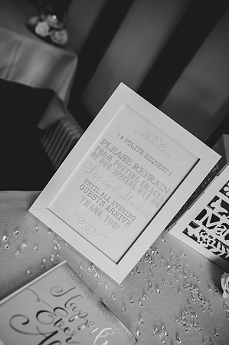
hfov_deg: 37.8
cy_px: 172
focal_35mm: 35
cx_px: 114
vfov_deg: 54.5
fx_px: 335
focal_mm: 35
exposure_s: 1/100
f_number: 2.8
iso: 400
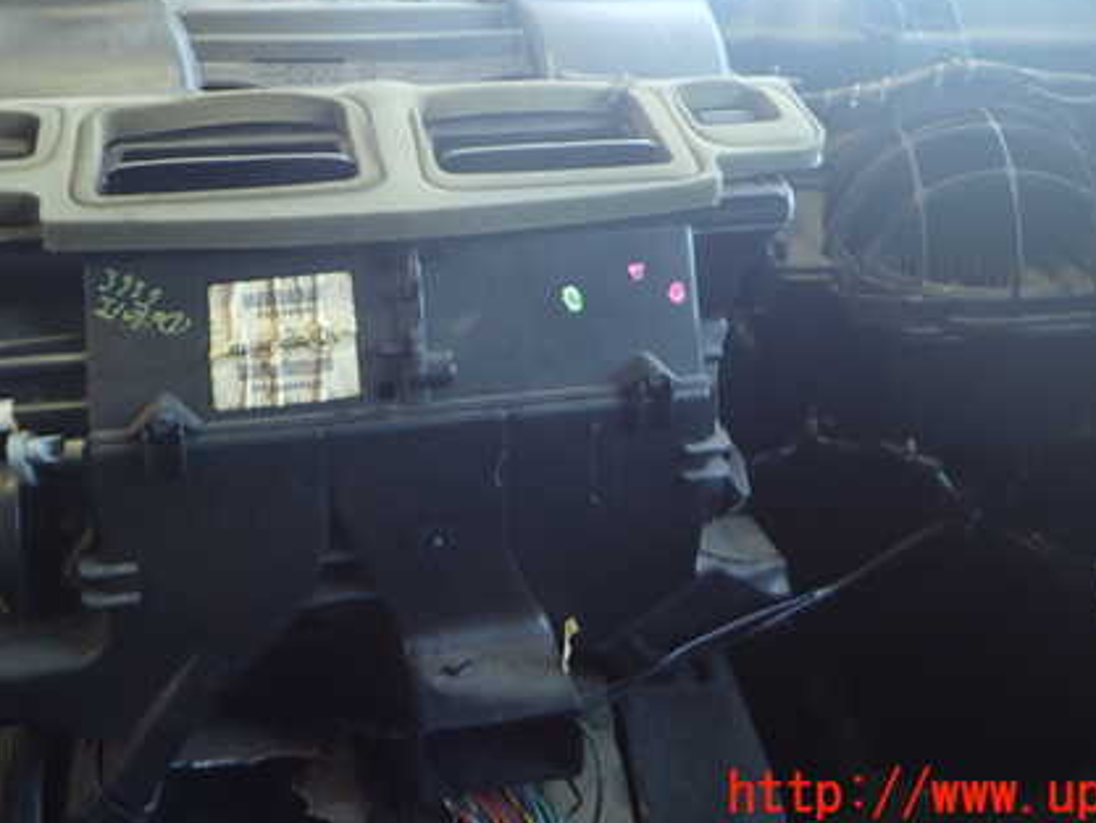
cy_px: 237
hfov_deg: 51.3
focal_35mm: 36
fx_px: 1140
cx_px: 534
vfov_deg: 38.9
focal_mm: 4.5
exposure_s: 1/40
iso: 200
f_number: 2
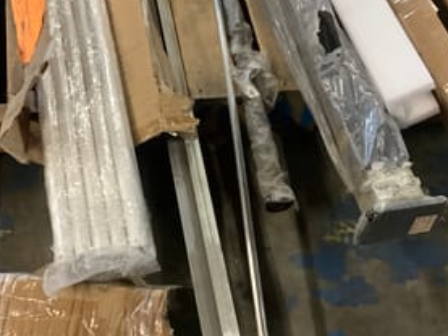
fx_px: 725
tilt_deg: -51.5
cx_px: 213
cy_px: 149
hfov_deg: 34.3
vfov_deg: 26.1
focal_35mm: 56
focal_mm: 3.3
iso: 400
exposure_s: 1/25
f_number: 2.4
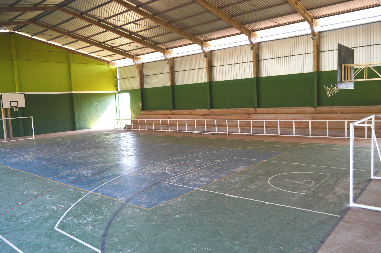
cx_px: 190
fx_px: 285
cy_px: 126
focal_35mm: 27
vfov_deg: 47.8
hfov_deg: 67.4
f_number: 5.6
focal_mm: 18
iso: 220
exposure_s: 1/125
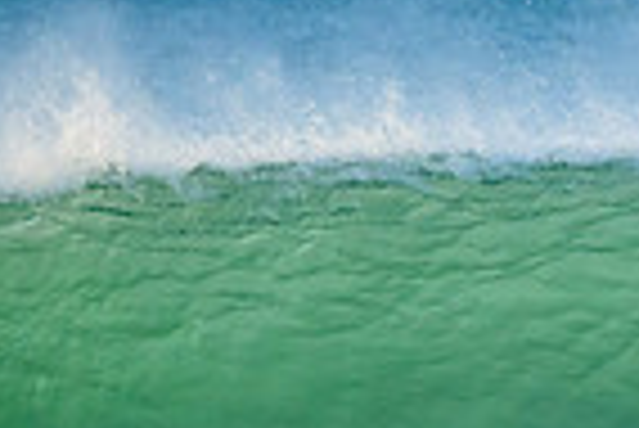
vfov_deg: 0.6
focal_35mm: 2203
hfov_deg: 0.9
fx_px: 39143
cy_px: 480
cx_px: 1296
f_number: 11
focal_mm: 540
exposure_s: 1/1600
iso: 2800
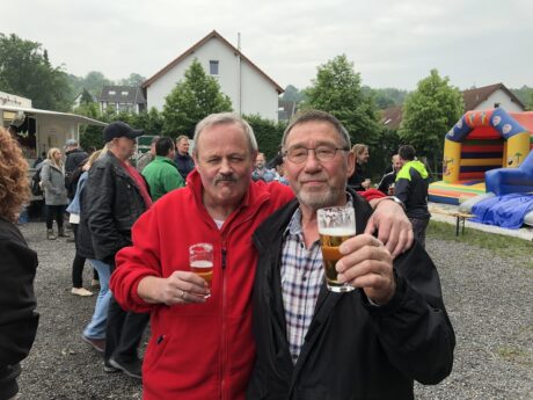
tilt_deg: -2.2
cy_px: 200
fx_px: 431
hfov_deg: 63.4
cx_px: 266
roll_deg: +0.2
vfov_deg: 49.7
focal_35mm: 28
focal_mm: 4
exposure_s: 1/129
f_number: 1.8
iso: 20
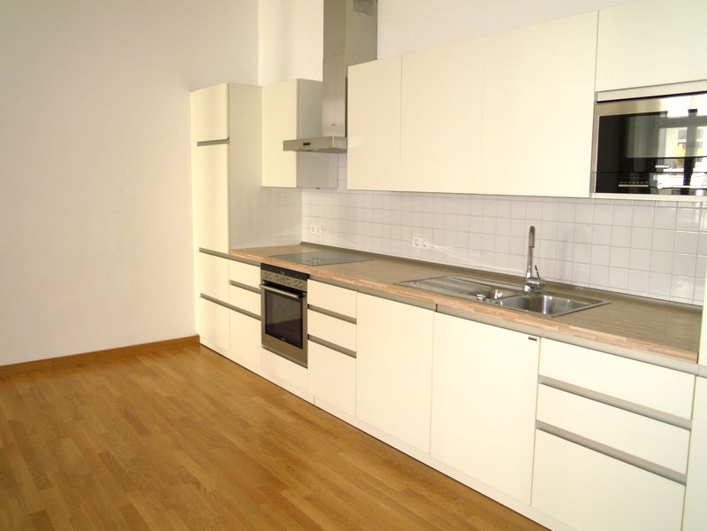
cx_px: 354
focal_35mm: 28
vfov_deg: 49.7
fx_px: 572
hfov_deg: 63.4
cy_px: 266
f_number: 2.7
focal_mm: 5
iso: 140
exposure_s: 1/40
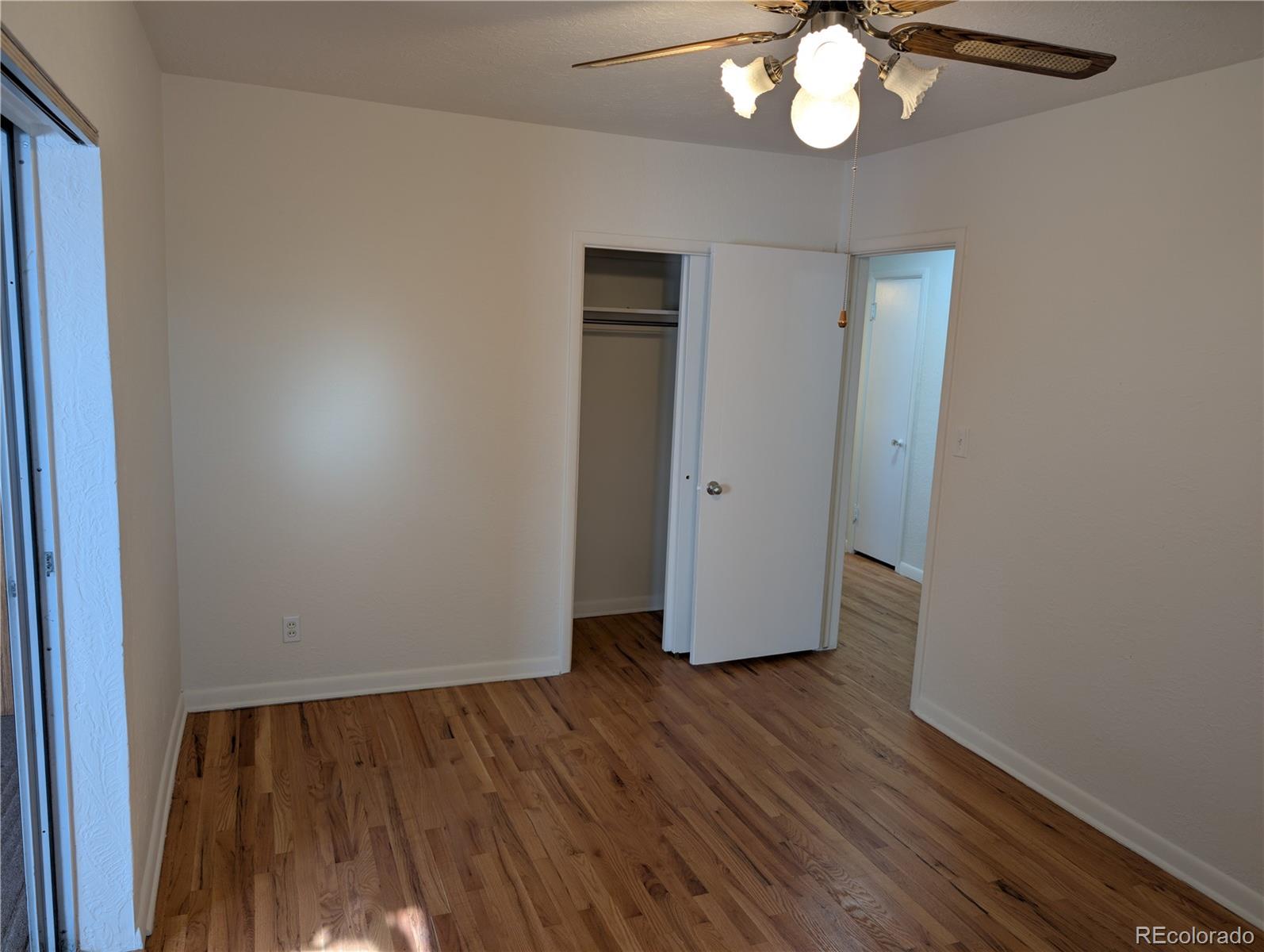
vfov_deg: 56.9
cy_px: 476
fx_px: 878
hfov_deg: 71.5
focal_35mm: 24
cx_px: 632
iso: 27
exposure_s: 1/60
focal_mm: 6.9
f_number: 1.68
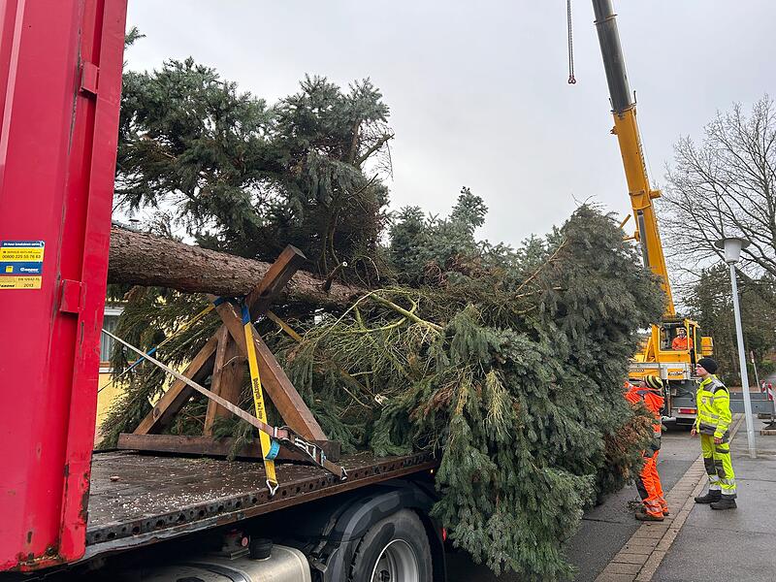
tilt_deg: +7.8
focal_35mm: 26
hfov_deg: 67.3
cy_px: 291
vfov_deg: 53.1
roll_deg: +0.5
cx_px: 388
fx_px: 583
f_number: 1.5
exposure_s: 1/371
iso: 50
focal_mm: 5.7
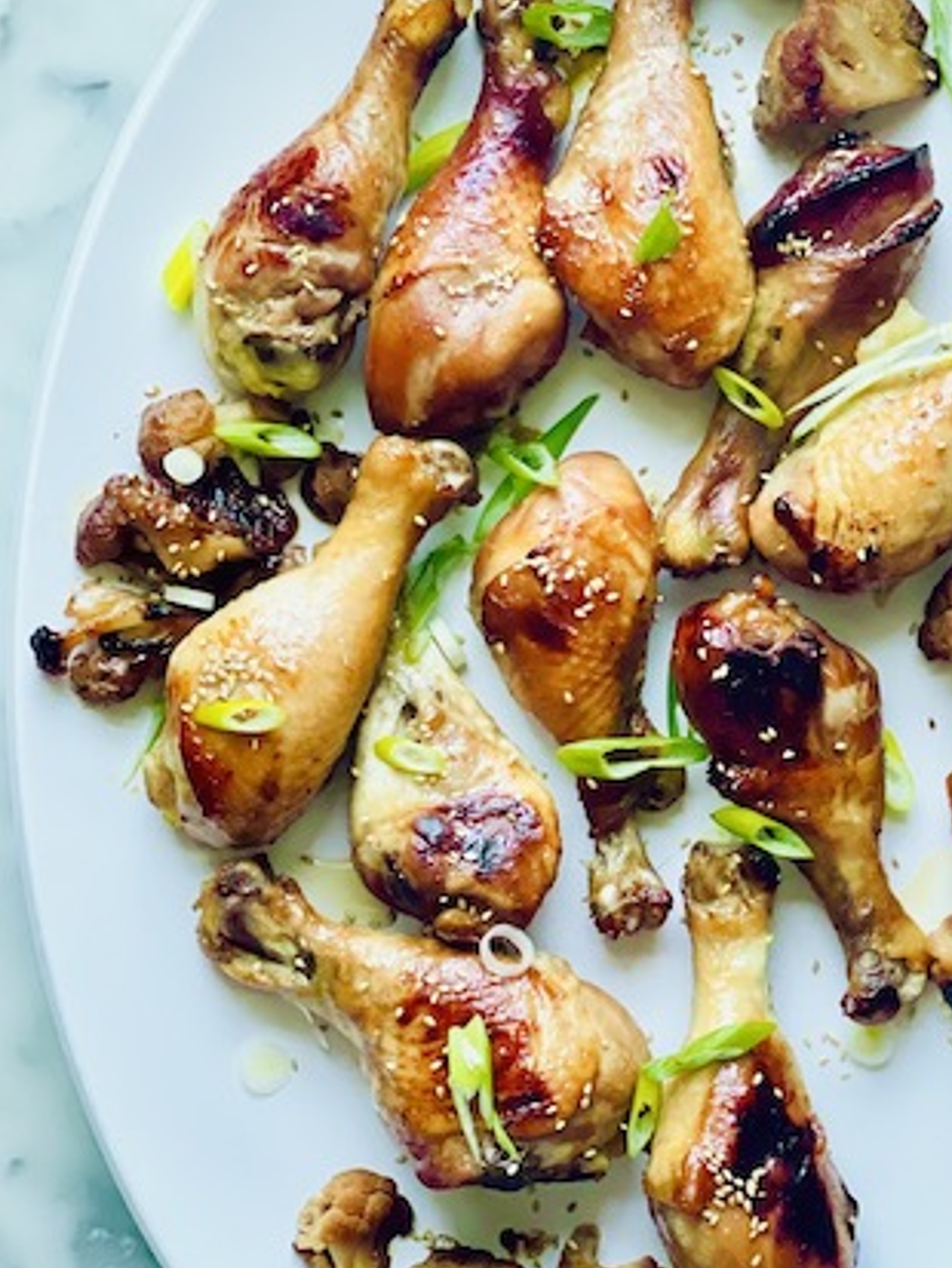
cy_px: 606
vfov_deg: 23.3
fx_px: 3079
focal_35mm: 84
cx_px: 669
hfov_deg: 17.5
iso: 250
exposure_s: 1/102
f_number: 2
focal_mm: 6
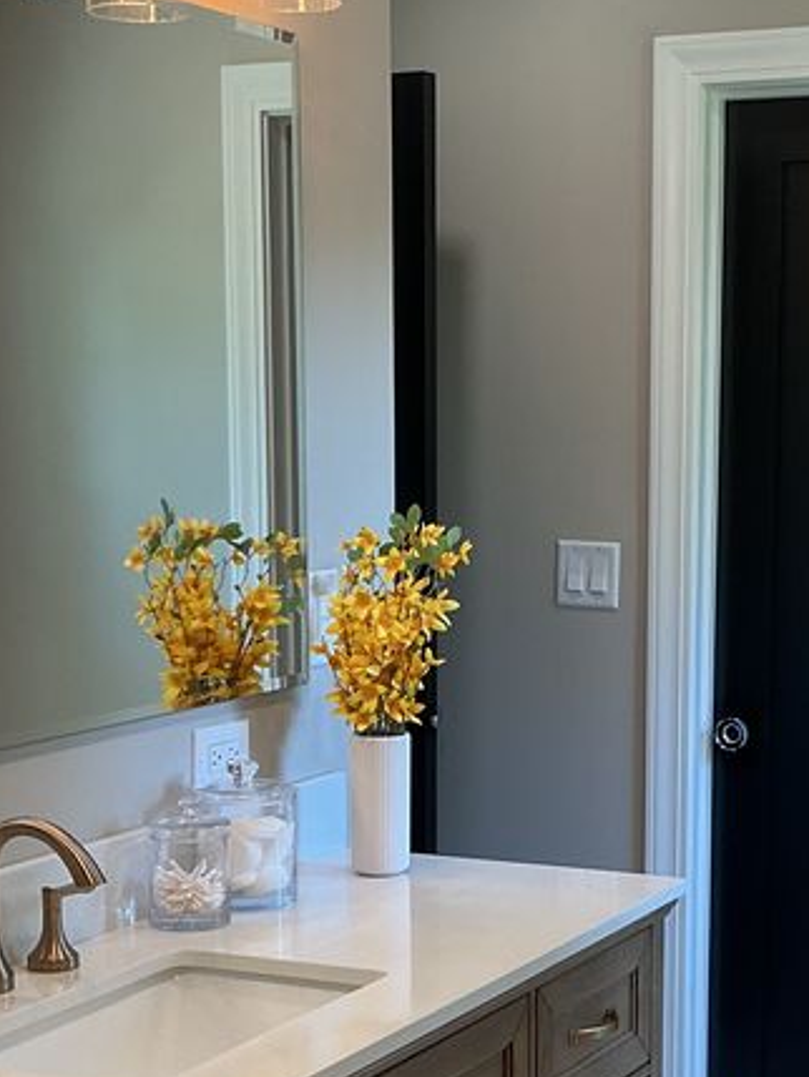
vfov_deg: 26.5
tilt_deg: -7.8
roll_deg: -0.5
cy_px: 738
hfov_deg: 20.1
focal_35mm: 73
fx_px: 2274
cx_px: 553
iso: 64
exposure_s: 1/120
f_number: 1.8
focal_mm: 3
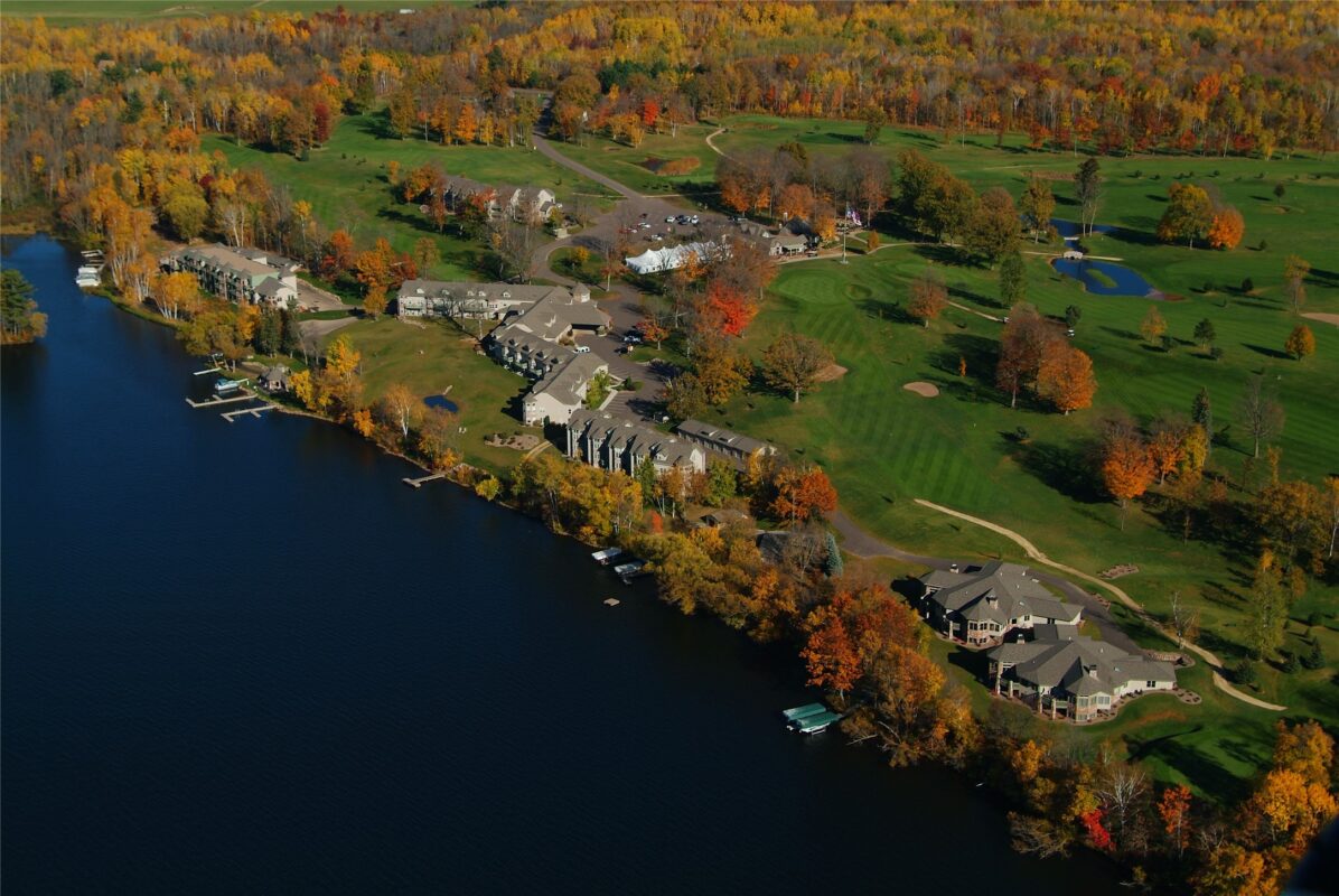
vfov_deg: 26.5
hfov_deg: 38.8
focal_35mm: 51
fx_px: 1899
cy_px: 448
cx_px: 670
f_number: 6.7
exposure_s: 1/750
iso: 200
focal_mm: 34
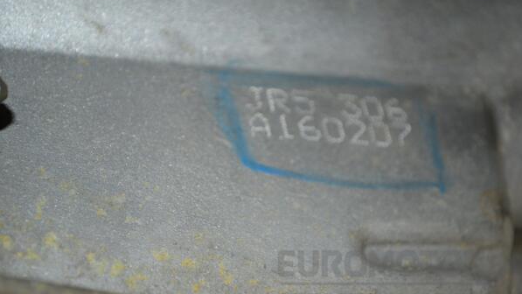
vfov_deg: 15.3
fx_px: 1094
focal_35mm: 79
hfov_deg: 26.8
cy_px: 147
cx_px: 261
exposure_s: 1/60
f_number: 7.1
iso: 500
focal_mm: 50
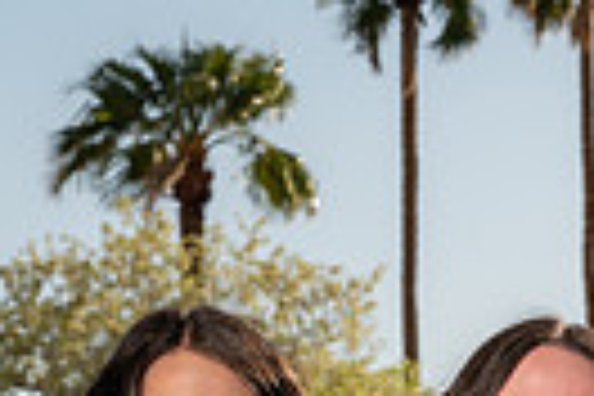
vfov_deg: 5.0
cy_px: 652
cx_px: 855
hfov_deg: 7.5
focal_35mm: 272
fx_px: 4488
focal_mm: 62
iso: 50
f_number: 8
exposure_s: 1/200
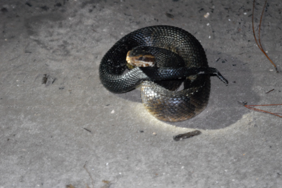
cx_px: 141
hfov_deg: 18.2
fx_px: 882
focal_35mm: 112
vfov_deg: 12.2
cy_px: 94
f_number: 2.8
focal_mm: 75
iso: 1100
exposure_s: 1/80
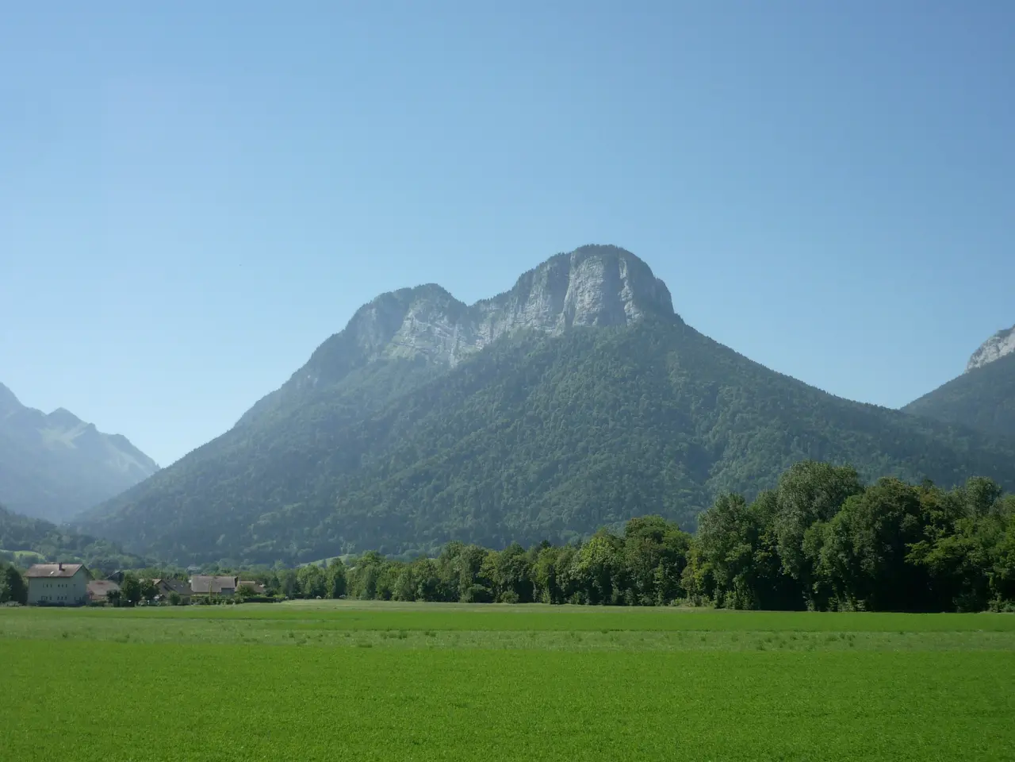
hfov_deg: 42.9
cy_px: 381
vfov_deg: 32.9
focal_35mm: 44
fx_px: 1290
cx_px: 508
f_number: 9
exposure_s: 1/125
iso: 100
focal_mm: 7.2
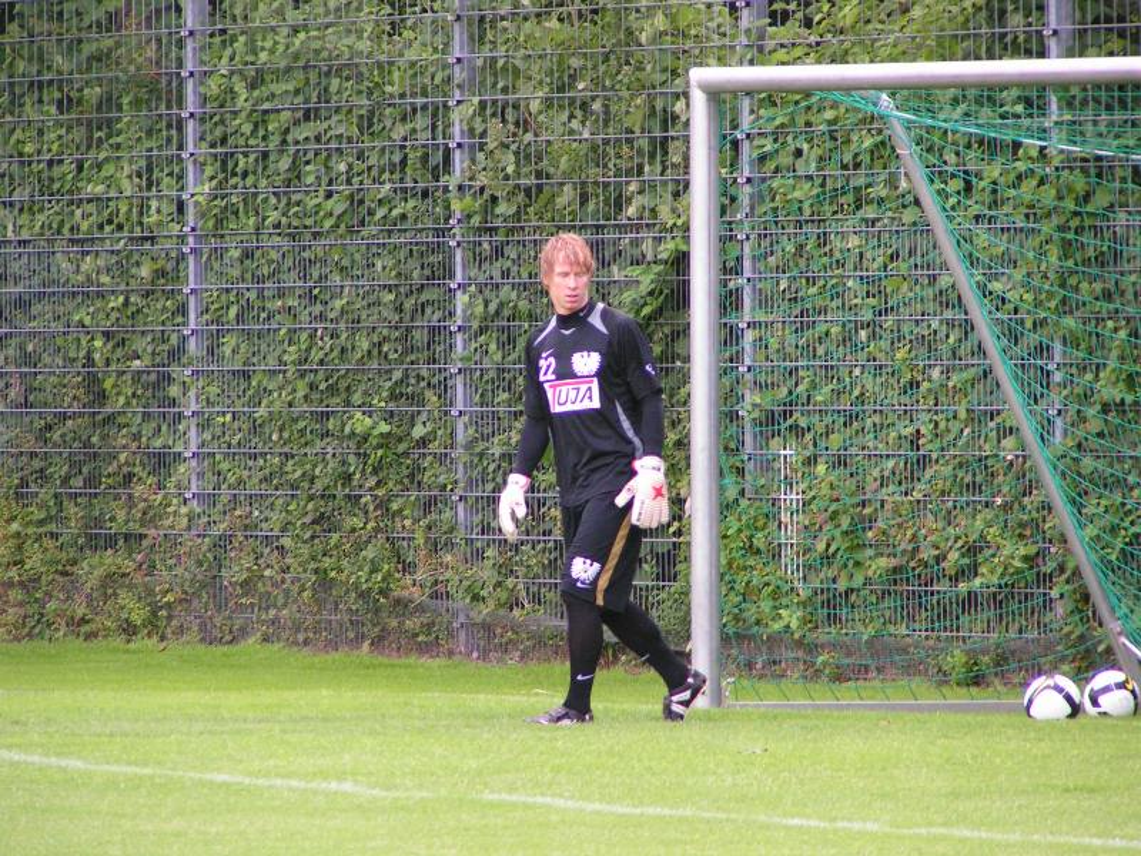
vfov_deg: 3.9
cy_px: 428
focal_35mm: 380
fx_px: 12525
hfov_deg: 5.2
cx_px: 570
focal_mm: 58
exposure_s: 1/320
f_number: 3.5
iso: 200
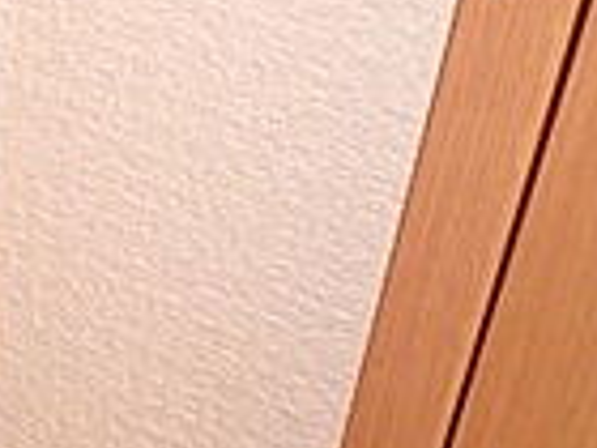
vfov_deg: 15.4
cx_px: -320
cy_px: 243
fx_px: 1656
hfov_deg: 18.0
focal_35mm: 96
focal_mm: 3.7
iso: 400
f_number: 3.5
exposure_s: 1/30
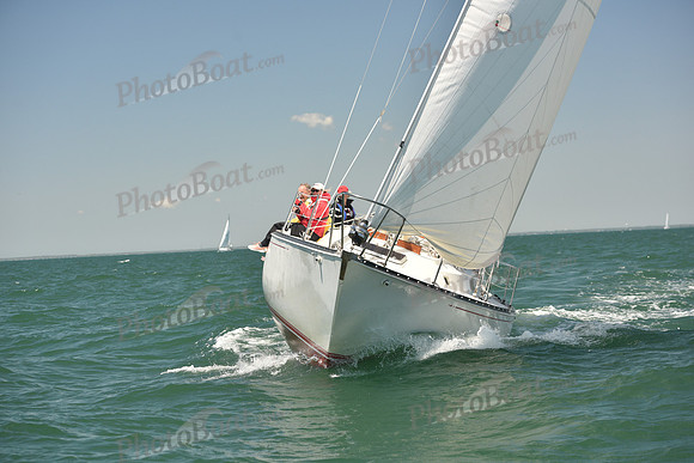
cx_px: 347
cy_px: 232
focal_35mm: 95
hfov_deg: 21.5
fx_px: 1832
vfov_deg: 14.4
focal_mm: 95
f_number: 4.5
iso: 250
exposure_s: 1/800
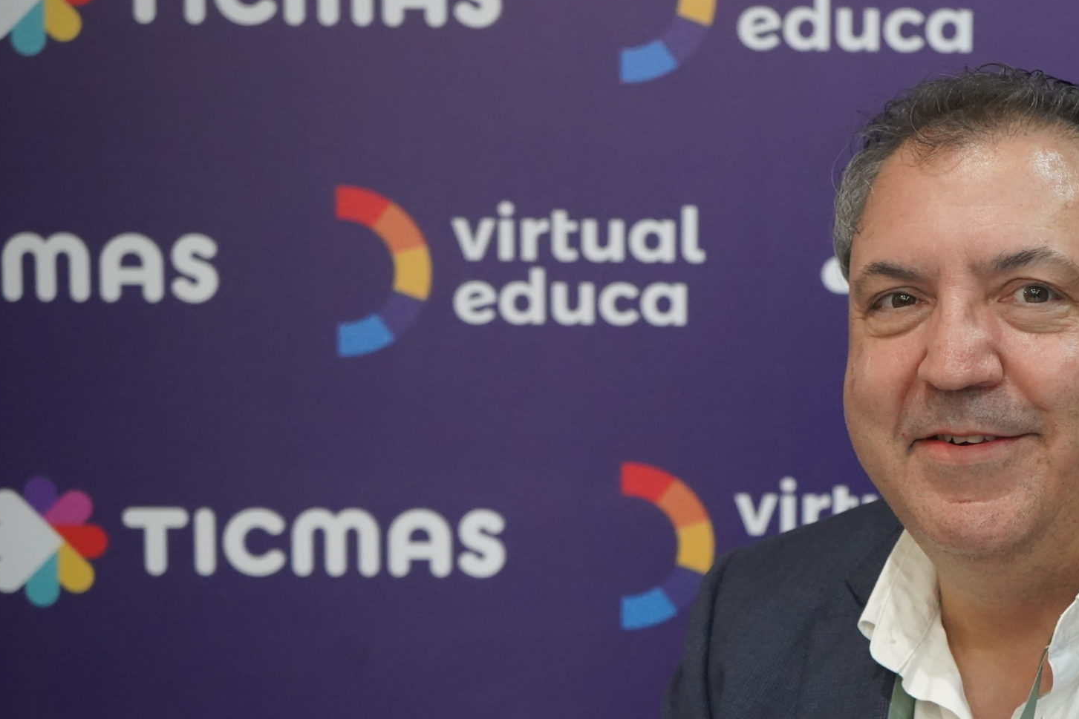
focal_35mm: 74
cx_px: 916
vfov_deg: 18.4
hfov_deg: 26.6
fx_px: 2218
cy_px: 414
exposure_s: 1/160
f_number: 4.5
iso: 6400
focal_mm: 42
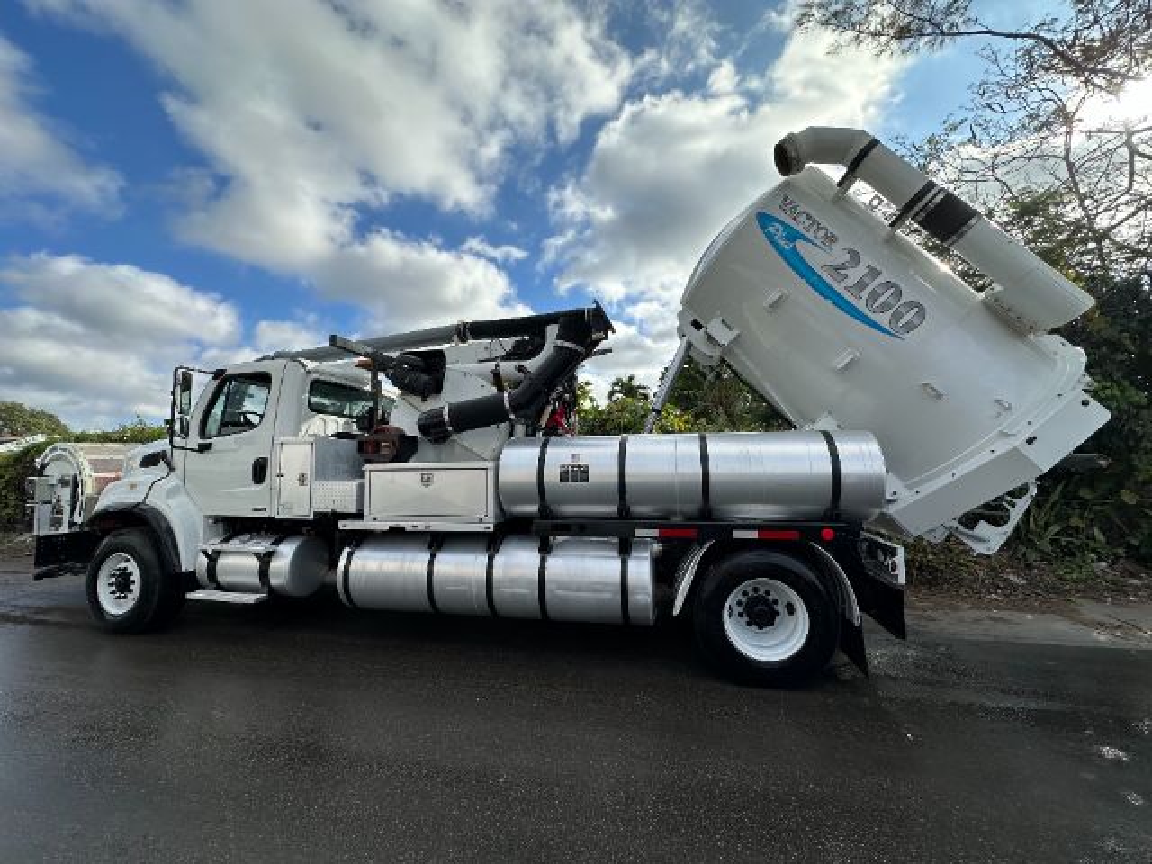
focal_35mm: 14
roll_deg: -0.5
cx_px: 576
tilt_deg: +6.1
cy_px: 432
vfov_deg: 85.7
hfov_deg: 102.1
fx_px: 466
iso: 50
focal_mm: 2.22
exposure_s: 1/1618
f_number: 2.2
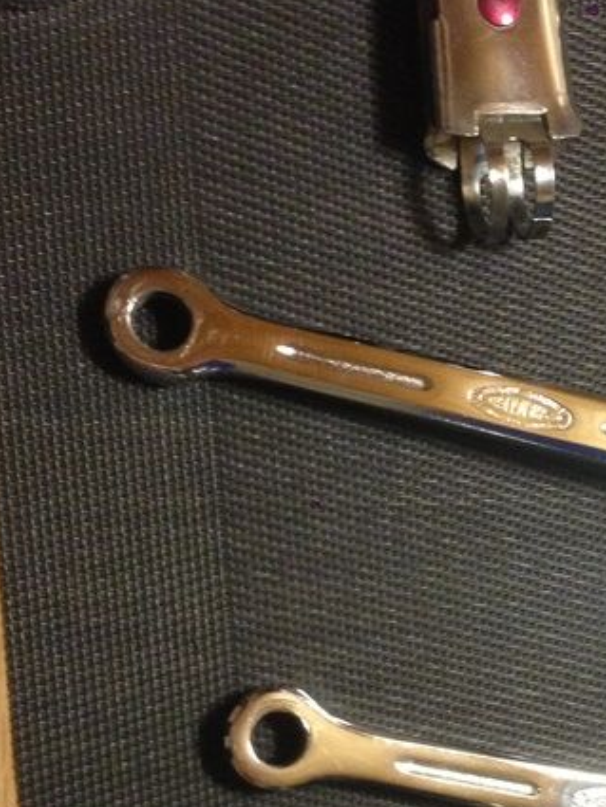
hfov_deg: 19.2
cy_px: 747
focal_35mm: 75
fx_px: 1750
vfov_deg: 25.1
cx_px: 588
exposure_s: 1/17
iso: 400
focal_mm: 4.12
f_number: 2.4
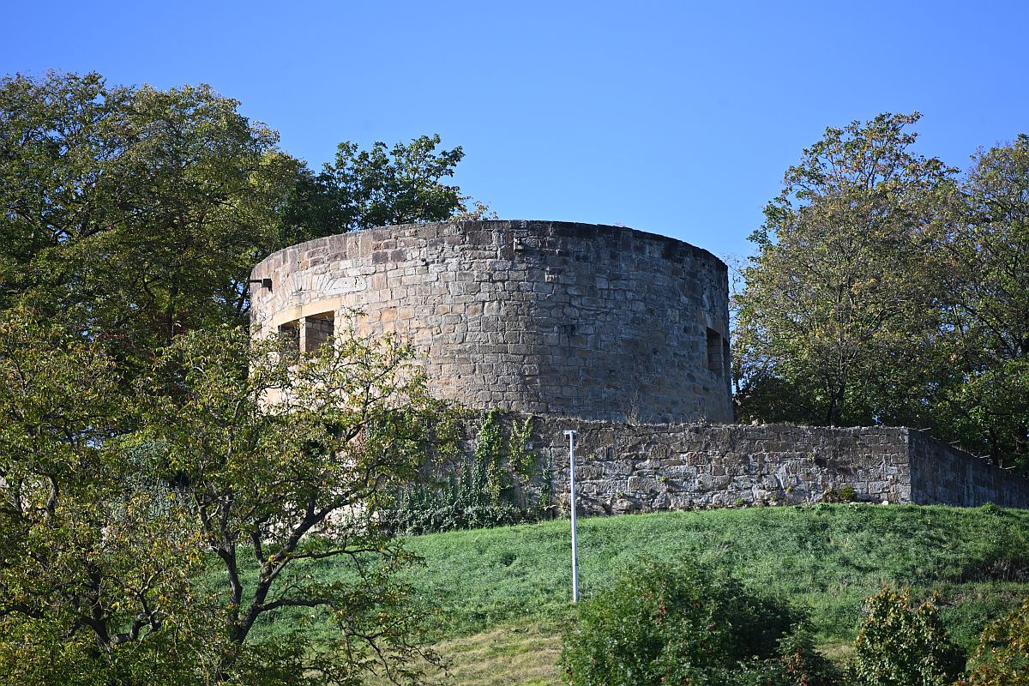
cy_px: 343
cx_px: 514
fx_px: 6974
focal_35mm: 244
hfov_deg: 8.4
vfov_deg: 5.6
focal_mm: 244
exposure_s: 1/500
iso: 200
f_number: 6
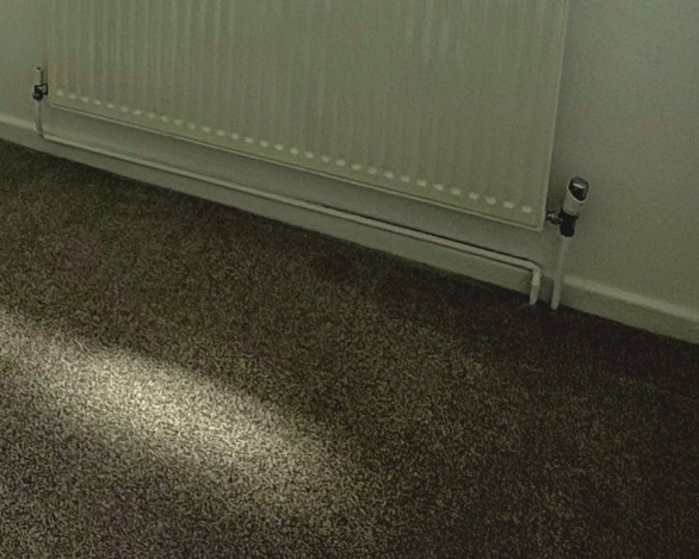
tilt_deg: -15.8
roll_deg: +0.8
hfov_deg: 31.6
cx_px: 38
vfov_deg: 23.8
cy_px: -174
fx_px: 1159
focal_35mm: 56
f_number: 2.2
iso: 50
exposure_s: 1/968
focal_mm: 2.22
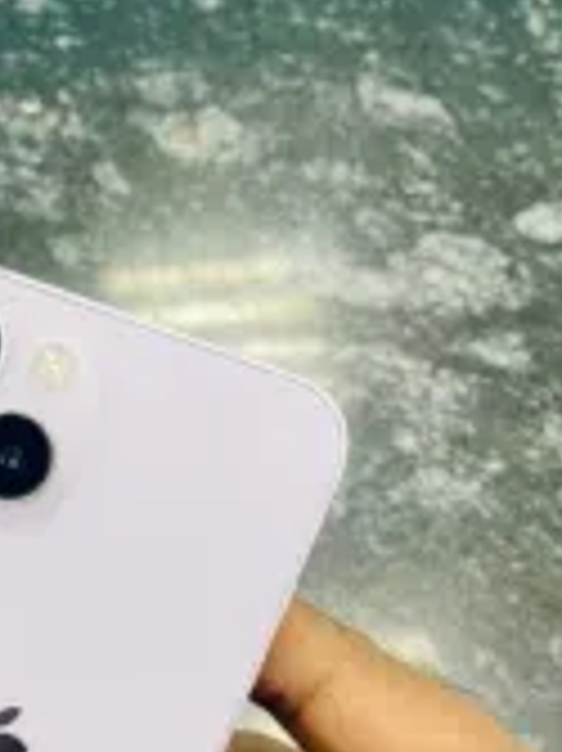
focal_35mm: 60
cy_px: 644
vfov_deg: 31.0
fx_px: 1300
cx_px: -54
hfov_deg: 23.0
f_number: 1.6
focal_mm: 5.1
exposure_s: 1/50
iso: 80
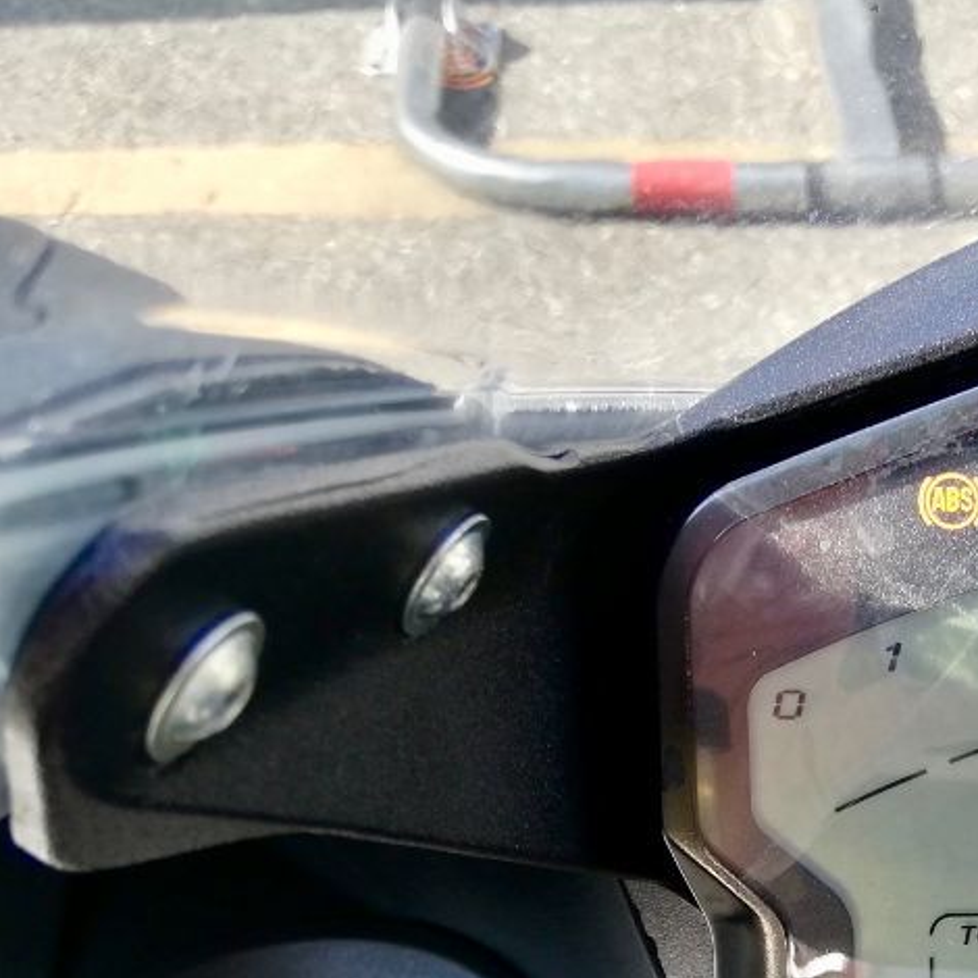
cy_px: 961
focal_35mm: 65
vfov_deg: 25.3
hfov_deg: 24.8
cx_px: 1063
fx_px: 2078
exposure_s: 1/162
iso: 50
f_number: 2.2
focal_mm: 3.81
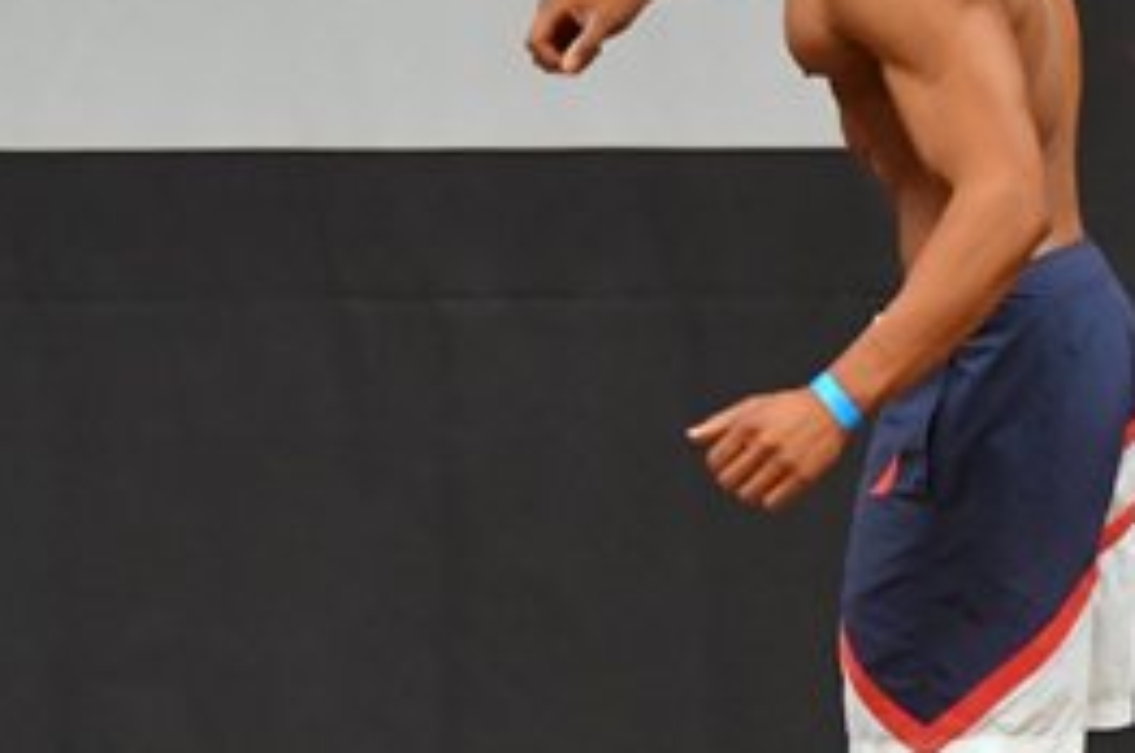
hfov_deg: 2.7
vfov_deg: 1.8
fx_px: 23774
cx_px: 964
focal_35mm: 755
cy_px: 394
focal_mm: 170
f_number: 5.6
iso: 6400
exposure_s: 1/400
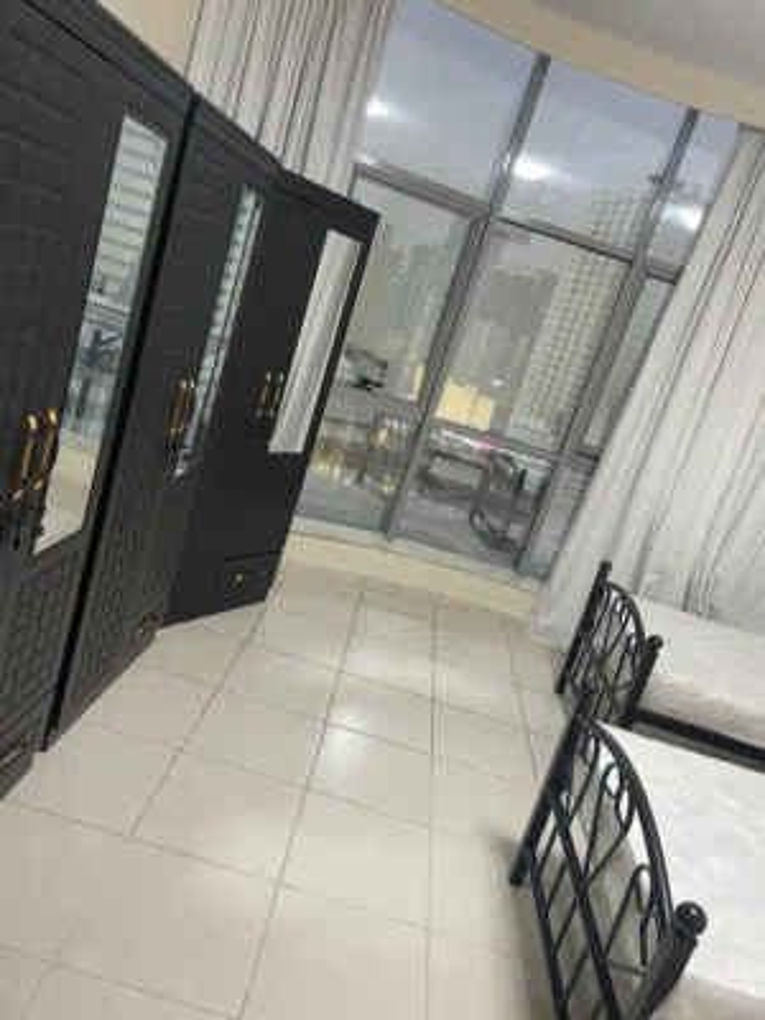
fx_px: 766
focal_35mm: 26
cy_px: 510
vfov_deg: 67.3
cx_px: 382
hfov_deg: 53.1
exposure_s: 1/50
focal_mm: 4.2
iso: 160
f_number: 1.6
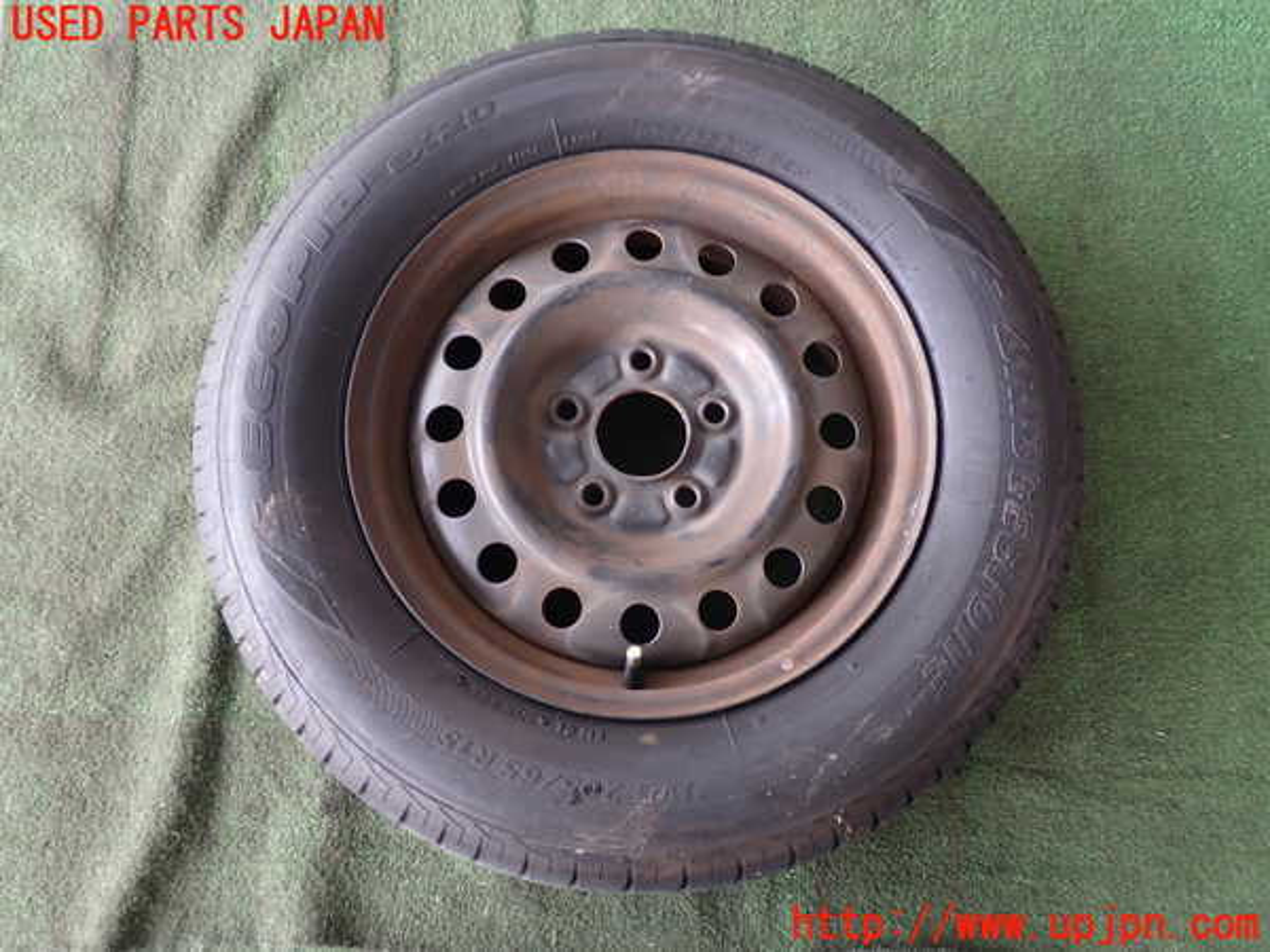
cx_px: 635
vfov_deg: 39.7
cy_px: 476
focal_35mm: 36
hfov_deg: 51.4
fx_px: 1321
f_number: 2.5
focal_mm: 6.37
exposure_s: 1/40
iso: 200
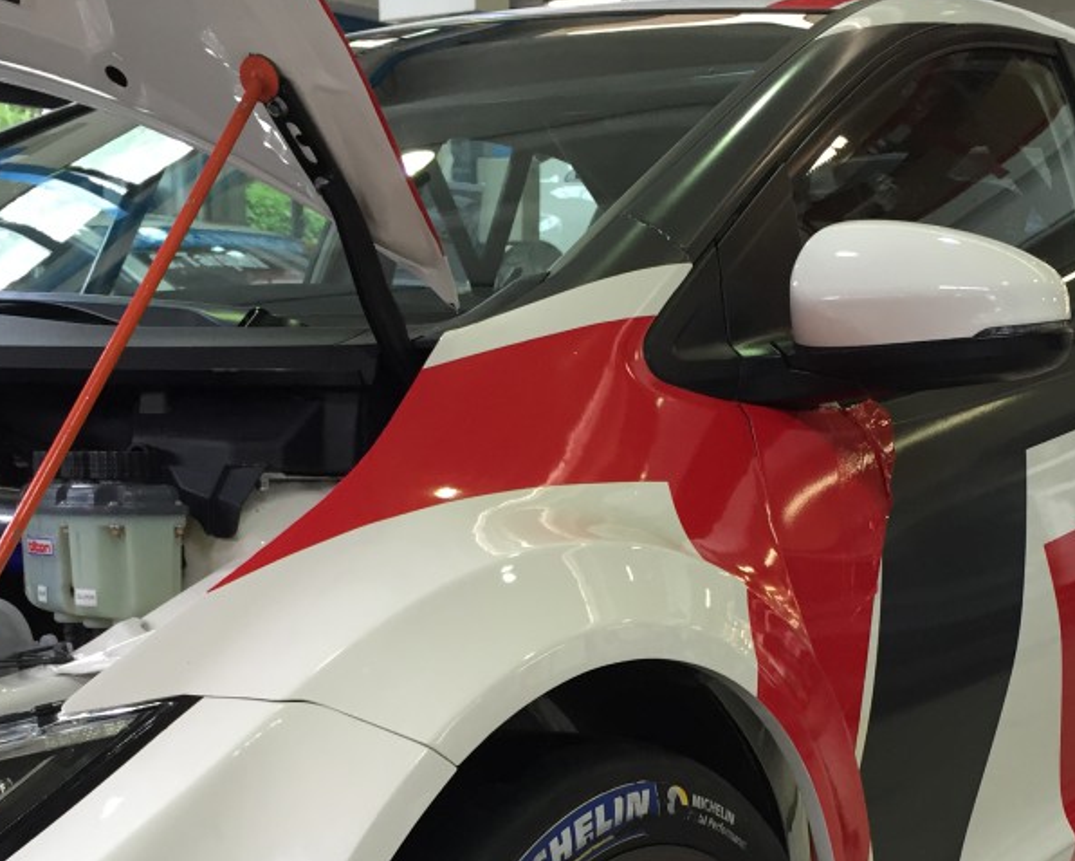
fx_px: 1814
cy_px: 735
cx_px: 622
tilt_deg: -11.8
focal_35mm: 57
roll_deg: -1.1
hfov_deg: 33.0
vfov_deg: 26.0
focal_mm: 4.15
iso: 32
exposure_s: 1/30
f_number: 2.2
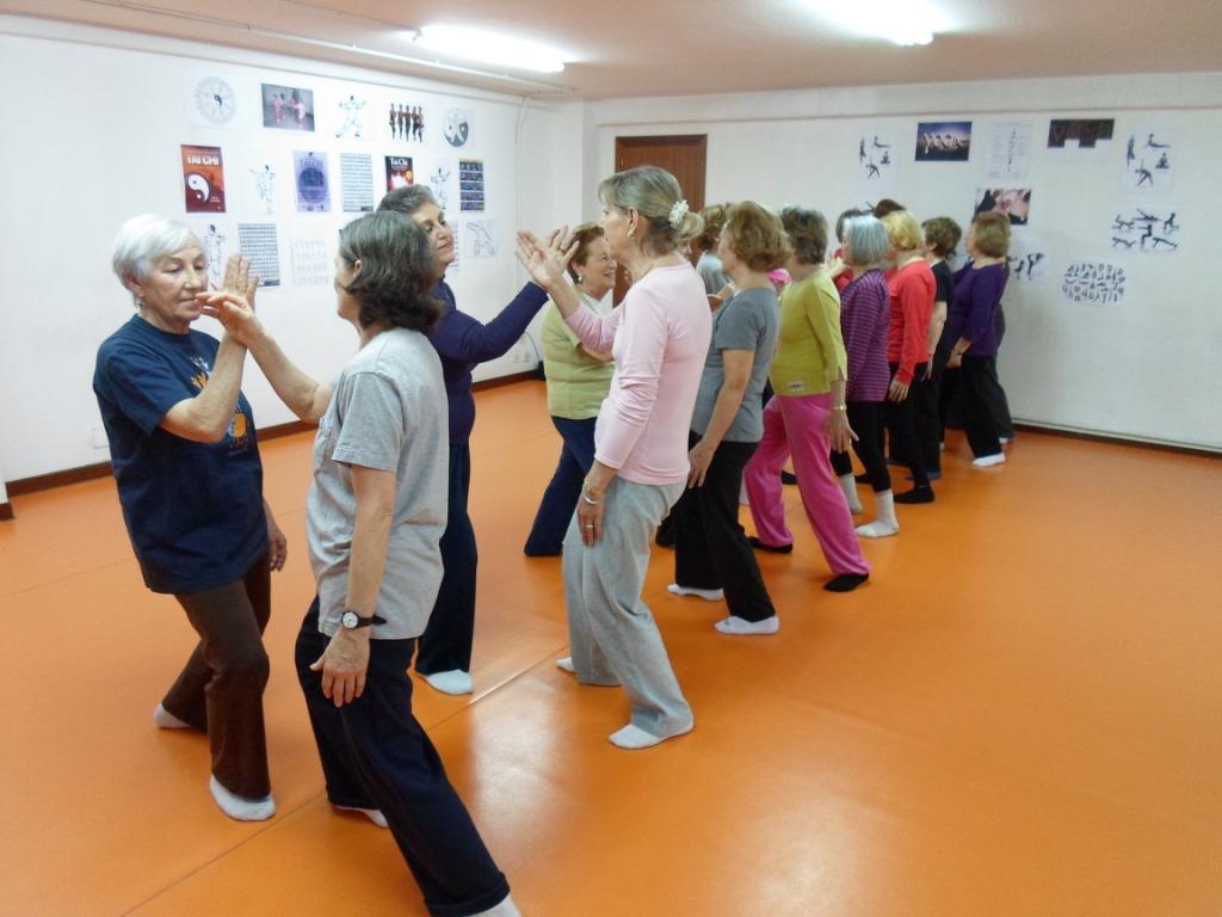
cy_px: 458
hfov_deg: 69.4
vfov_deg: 54.9
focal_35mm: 25
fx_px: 883
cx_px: 611
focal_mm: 4.5
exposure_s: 1/30
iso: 160
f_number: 2.5
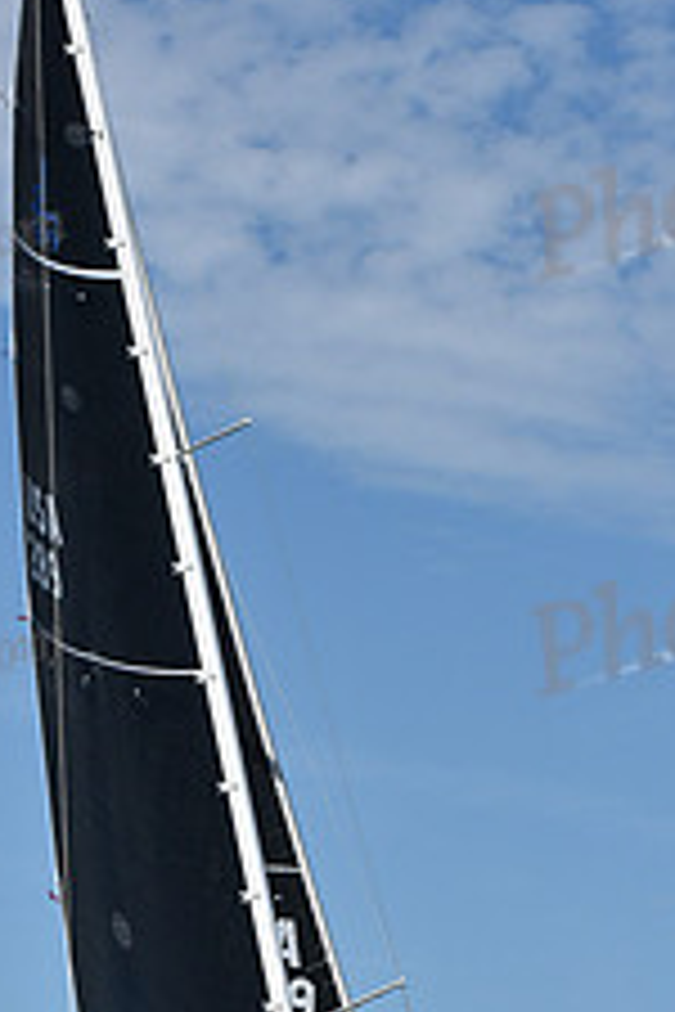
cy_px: 877
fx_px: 6524
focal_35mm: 232
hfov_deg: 5.9
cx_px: 299
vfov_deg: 8.8
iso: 250
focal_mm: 90
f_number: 8
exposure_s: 1/1600
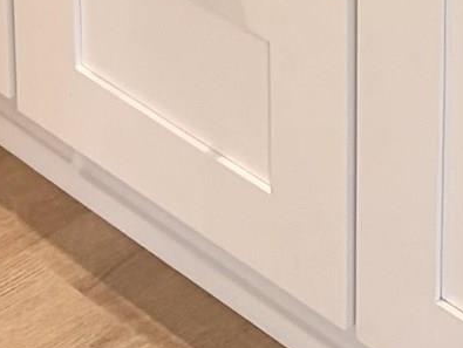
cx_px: 63
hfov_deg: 9.7
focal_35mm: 202
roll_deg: +1.9
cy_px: -875
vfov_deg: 6.4
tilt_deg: -14.9
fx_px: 2704
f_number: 1.6
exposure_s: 1/120
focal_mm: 5.96
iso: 125
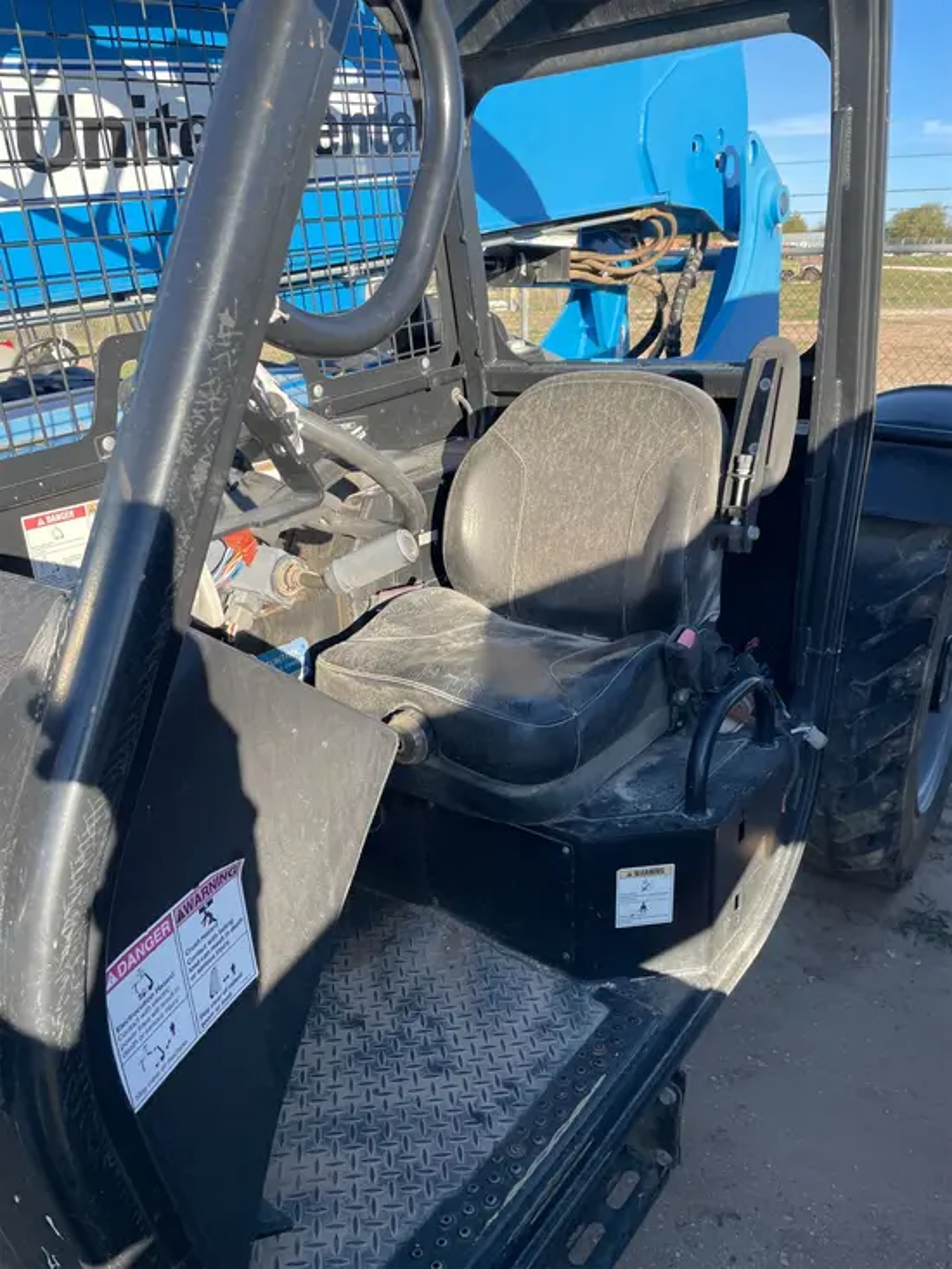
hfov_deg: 53.1
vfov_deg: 67.3
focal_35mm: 26
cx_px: 476
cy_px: 634
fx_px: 953
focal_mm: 4.2
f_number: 1.6
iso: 32
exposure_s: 1/882
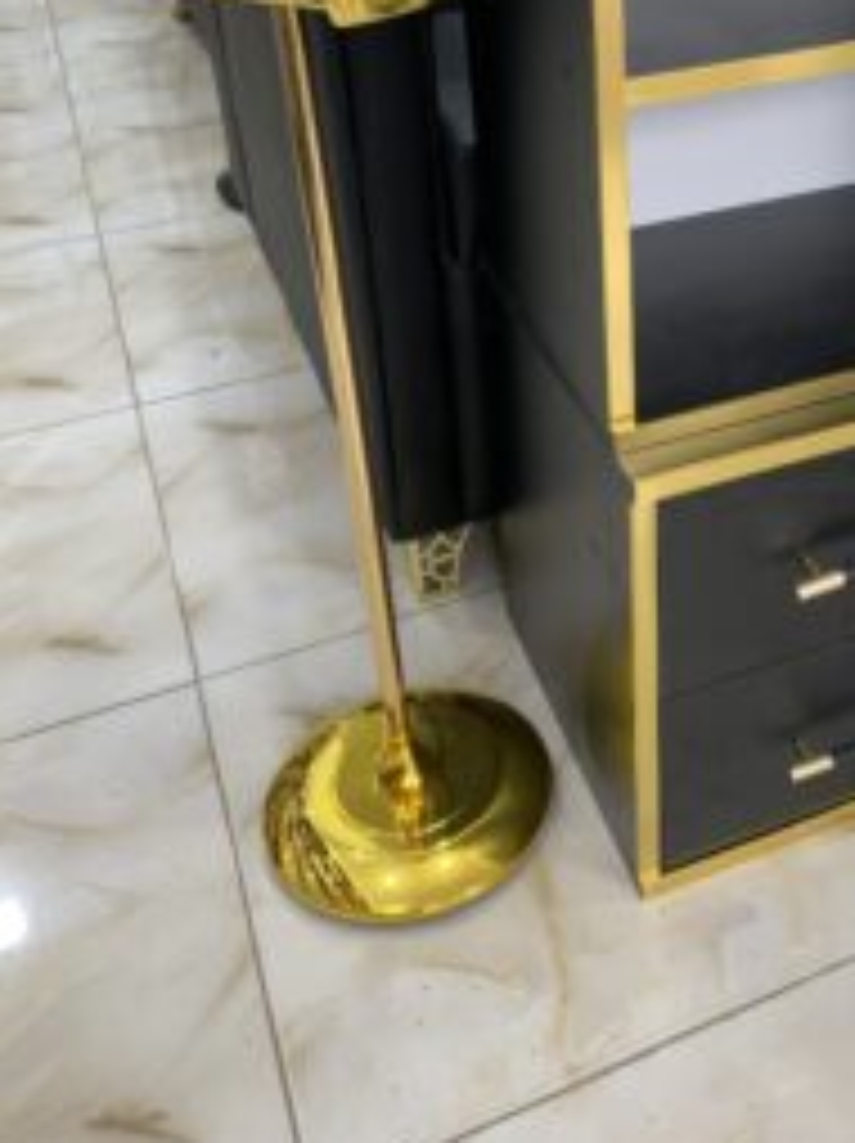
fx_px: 1353
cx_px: 666
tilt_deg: -27.4
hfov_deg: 34.2
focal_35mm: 41
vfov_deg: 44.1
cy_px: 270
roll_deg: -0.3
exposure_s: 1/80
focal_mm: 4.25
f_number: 1.8
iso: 100
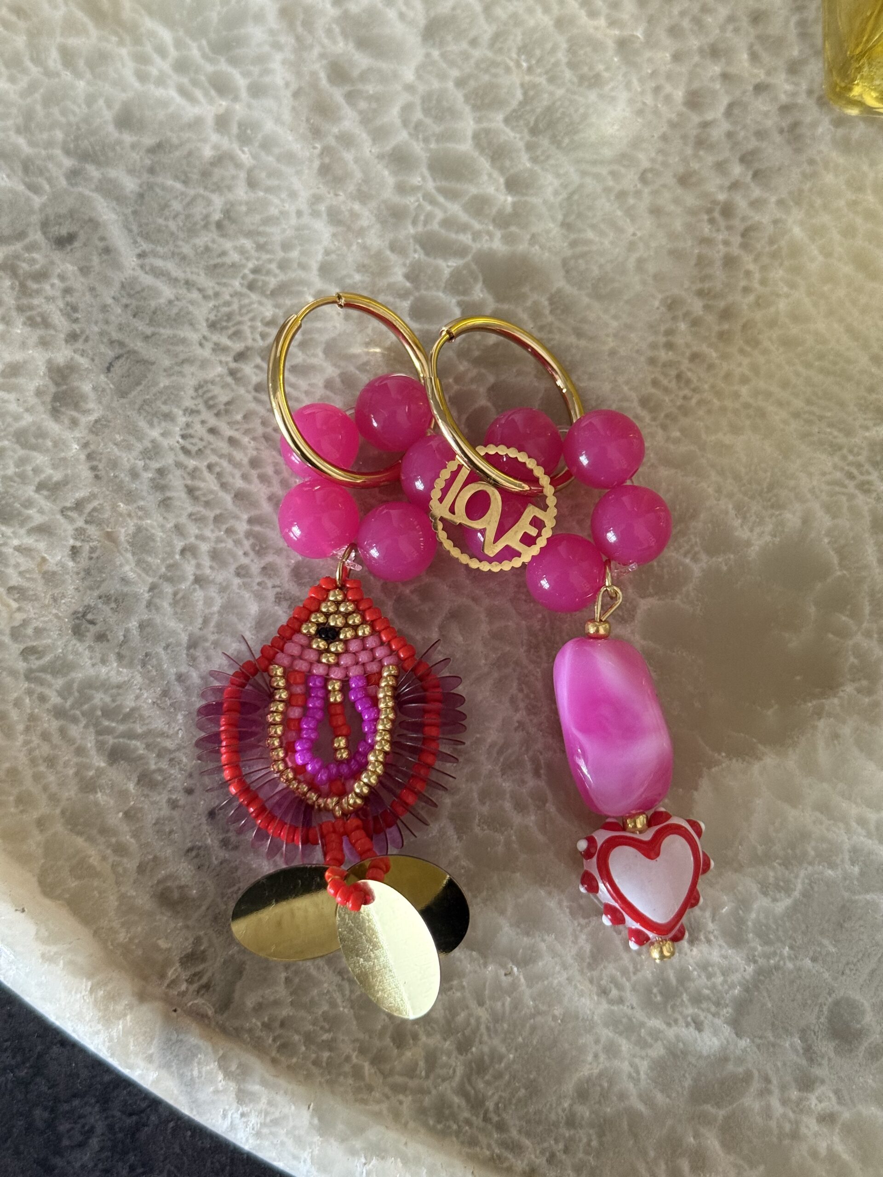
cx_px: 442
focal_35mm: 48
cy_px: 588
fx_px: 1633
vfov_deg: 39.7
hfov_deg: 30.3
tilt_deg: -76.5
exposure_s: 1/40
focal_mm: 6.76
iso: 320
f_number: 1.78
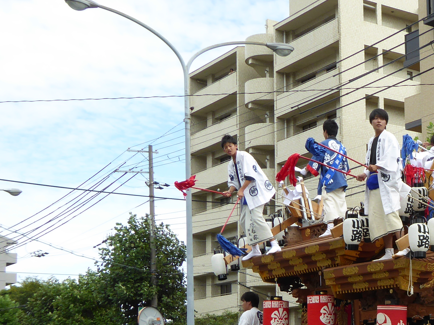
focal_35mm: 77
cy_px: 280
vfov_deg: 18.9
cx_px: 442
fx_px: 965
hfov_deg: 24.1
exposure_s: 1/400
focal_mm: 5.4
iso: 100
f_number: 3.5
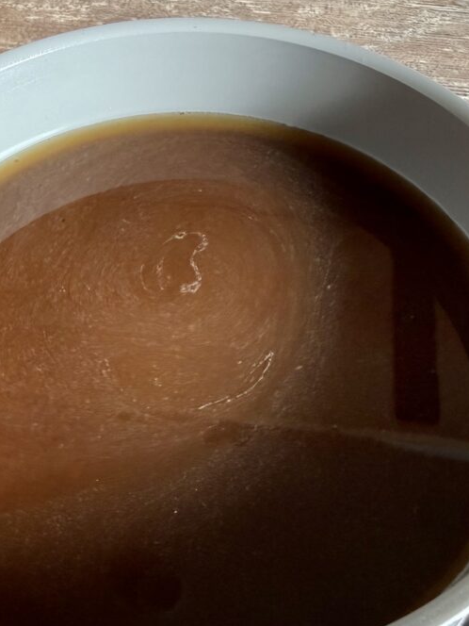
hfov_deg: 38.5
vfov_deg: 49.9
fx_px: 668
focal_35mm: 37
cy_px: 371
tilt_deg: -54.7
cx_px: 194
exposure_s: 1/99
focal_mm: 2.22
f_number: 2.2
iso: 320
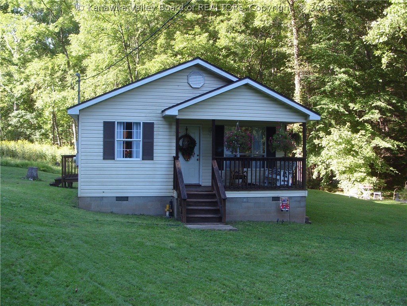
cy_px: 153
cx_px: 204
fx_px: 412
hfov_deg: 52.6
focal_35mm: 35
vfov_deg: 40.7
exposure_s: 1/90
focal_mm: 7.8
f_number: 3.1
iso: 80
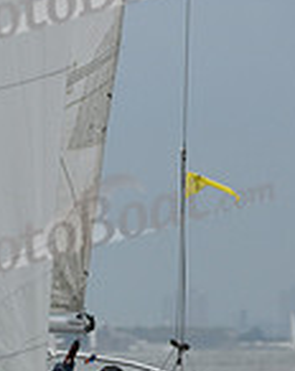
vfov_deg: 2.6
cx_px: -214
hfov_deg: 2.1
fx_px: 8198
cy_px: 395
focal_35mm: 748
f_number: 7.1
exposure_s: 1/800
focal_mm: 200
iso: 400
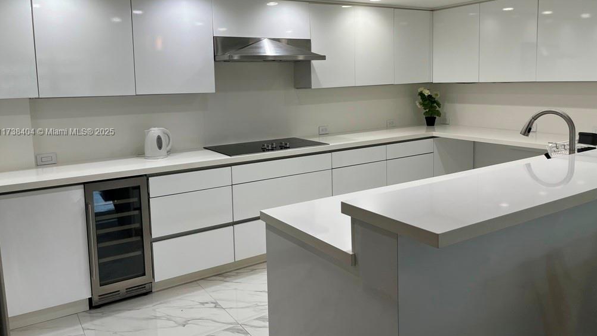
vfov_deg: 40.0
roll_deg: +1.3
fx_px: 459
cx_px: 296
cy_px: 132
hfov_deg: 66.1
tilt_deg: -6.1
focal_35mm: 29
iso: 50
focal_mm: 5.1
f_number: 1.6
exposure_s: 1/120
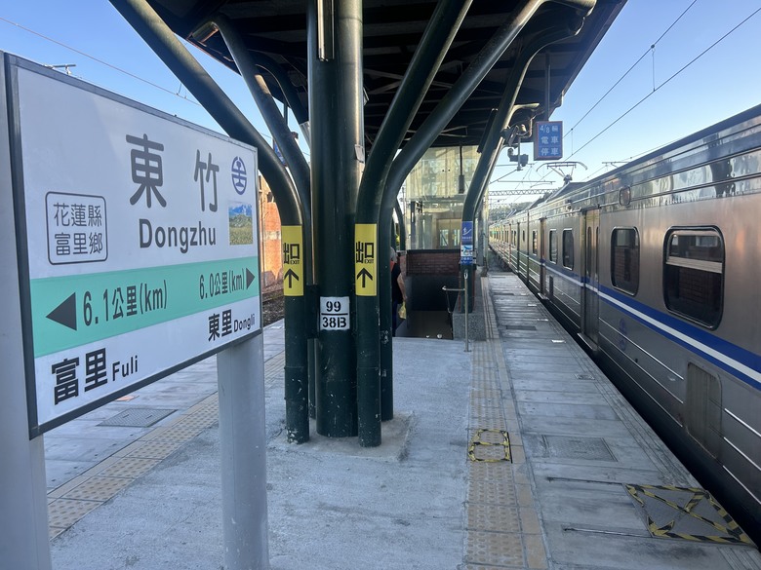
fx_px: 572
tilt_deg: -3.9
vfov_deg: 53.1
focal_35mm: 26
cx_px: 380
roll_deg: +1.3
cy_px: 285
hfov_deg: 67.3
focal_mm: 5.7
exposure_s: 1/486
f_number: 1.5
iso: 50
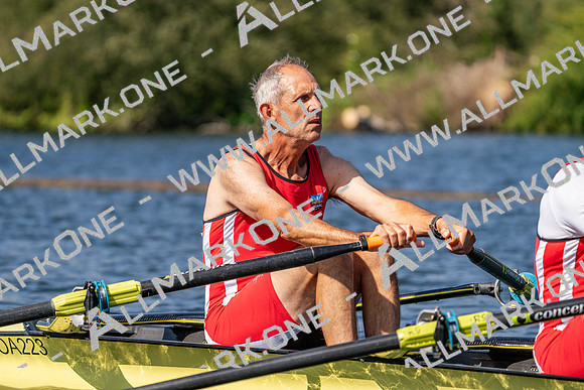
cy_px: 195
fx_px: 4024
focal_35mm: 248
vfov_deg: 5.5
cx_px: 292
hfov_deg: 8.3
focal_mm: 248
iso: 250
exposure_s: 1/2000
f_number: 5.6
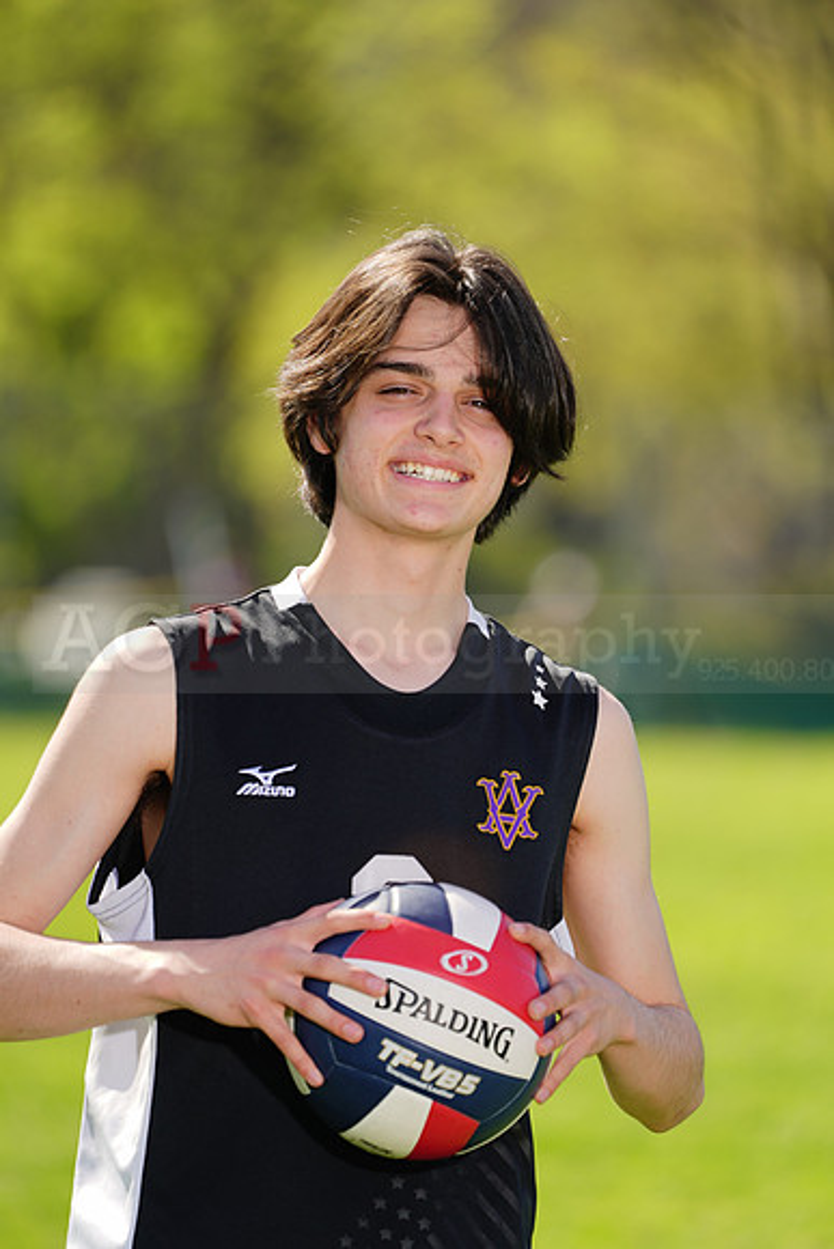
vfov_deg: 5.2
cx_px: 417
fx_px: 13891
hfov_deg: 3.4
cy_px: 624
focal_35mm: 400
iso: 64
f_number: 6.3
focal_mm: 400
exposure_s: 1/200
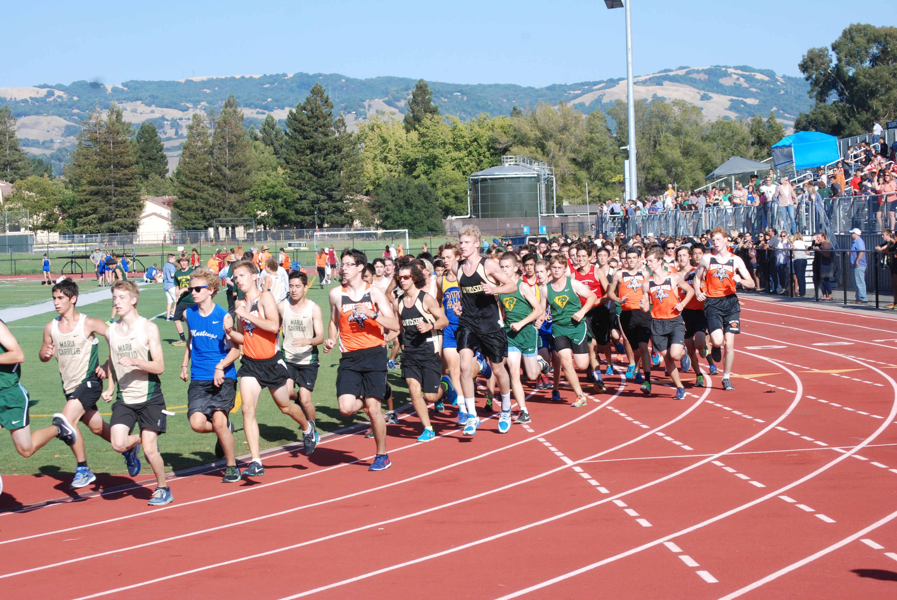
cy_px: 300
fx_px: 2058
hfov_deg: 24.6
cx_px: 448
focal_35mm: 82
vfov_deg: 16.6
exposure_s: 1/500
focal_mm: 55
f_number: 11
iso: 400
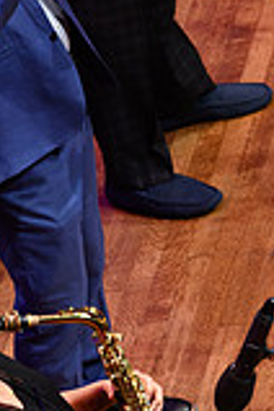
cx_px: 153
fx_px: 4349
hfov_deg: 3.6
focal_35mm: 381
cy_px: -72
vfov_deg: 5.4
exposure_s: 1/400
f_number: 5.6
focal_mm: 135
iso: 3200
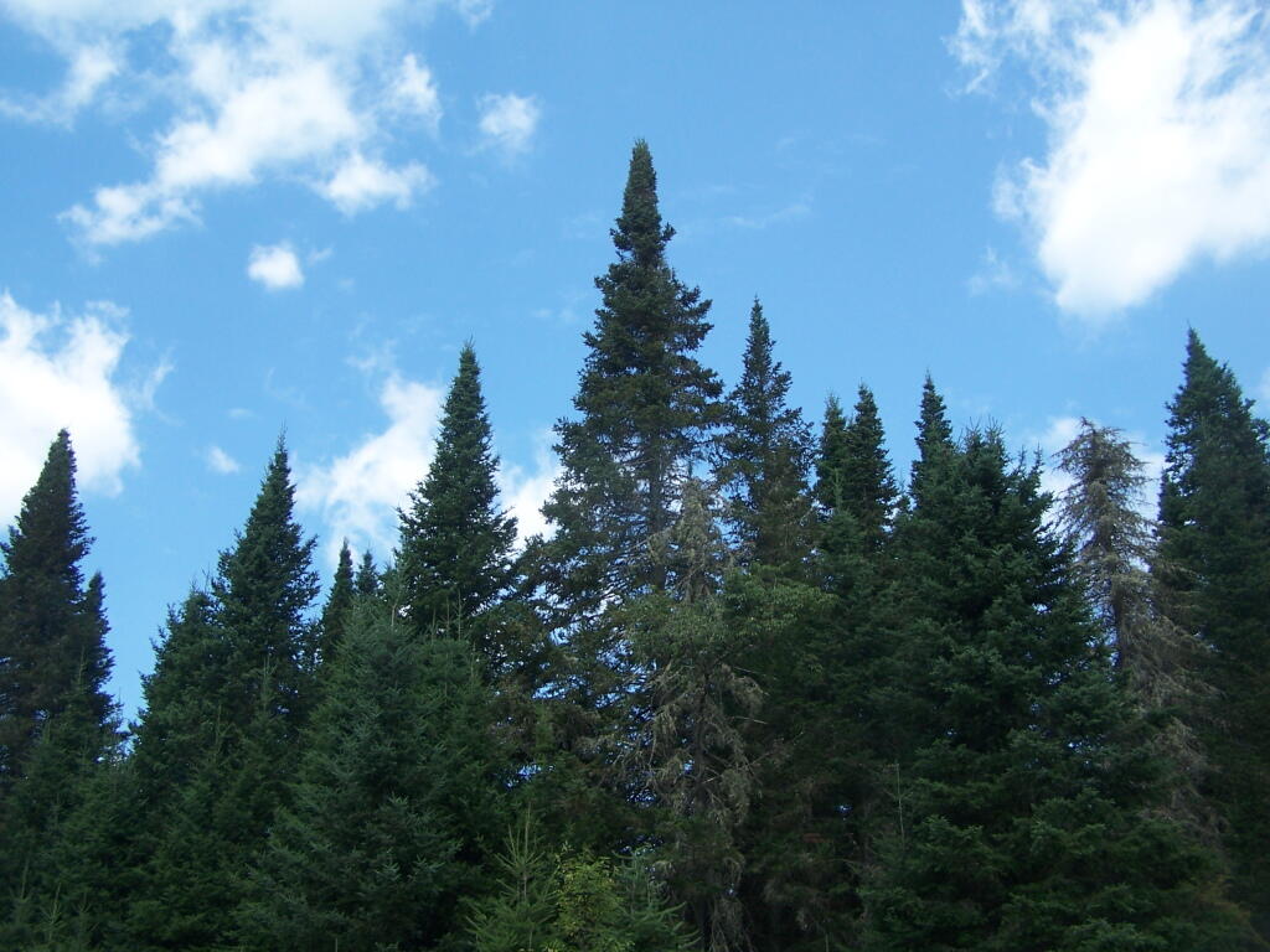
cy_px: 476
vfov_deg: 37.7
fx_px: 1394
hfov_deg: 49.0
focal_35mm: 38
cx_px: 635
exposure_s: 1/640
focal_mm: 6.3
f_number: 2.8
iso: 80
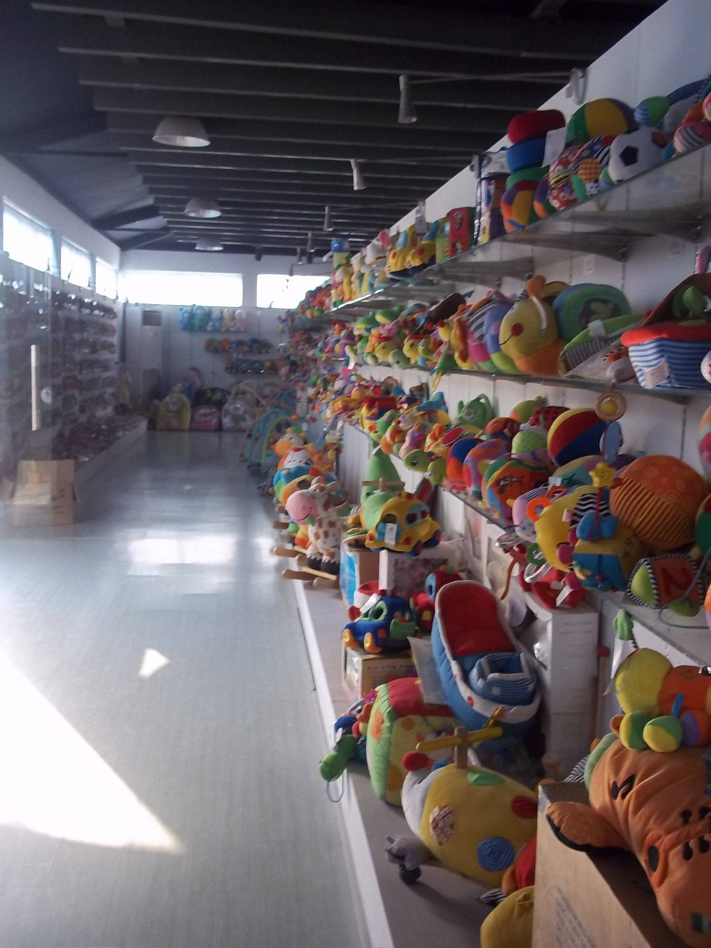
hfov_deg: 39.7
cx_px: 356
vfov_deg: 51.4
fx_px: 986
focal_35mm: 36
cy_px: 474
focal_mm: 6.5
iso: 131
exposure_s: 1/30
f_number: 3.1
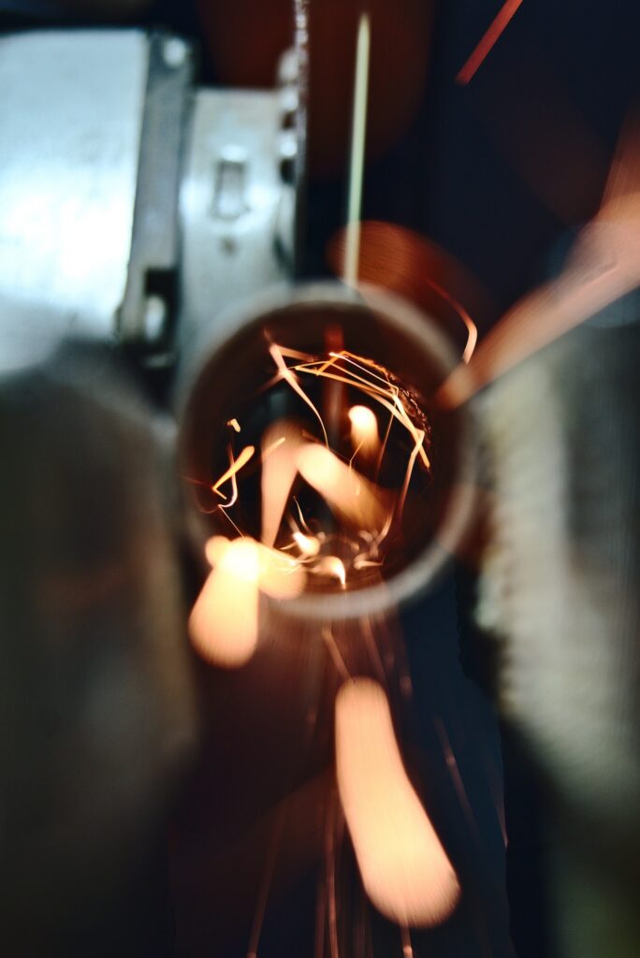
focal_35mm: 82
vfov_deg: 24.6
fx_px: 2197
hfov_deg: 16.6
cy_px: 479
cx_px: 320
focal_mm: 55
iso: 320
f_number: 5.6
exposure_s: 1/80
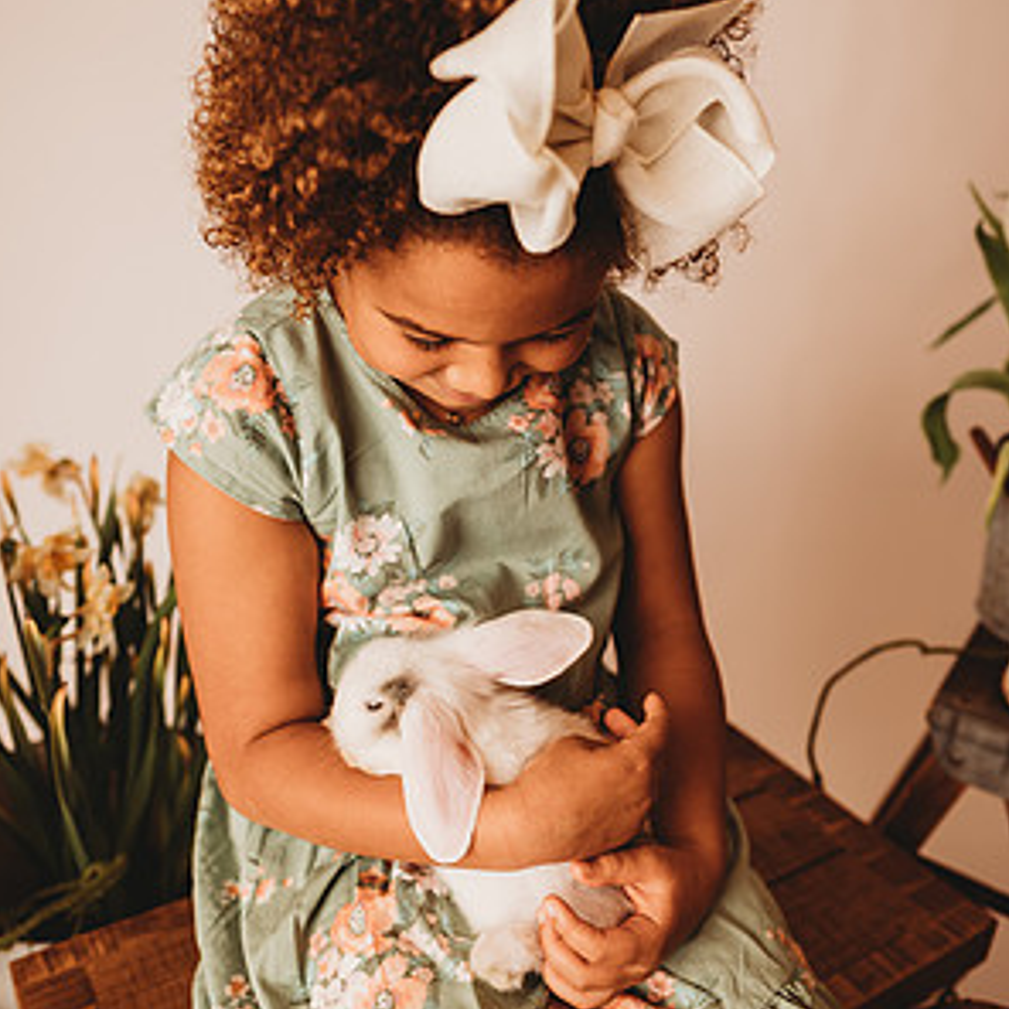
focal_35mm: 31
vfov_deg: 52.5
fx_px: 1022
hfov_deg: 52.5
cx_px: 501
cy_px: 528
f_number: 2.5
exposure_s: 1/160
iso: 100
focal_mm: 24
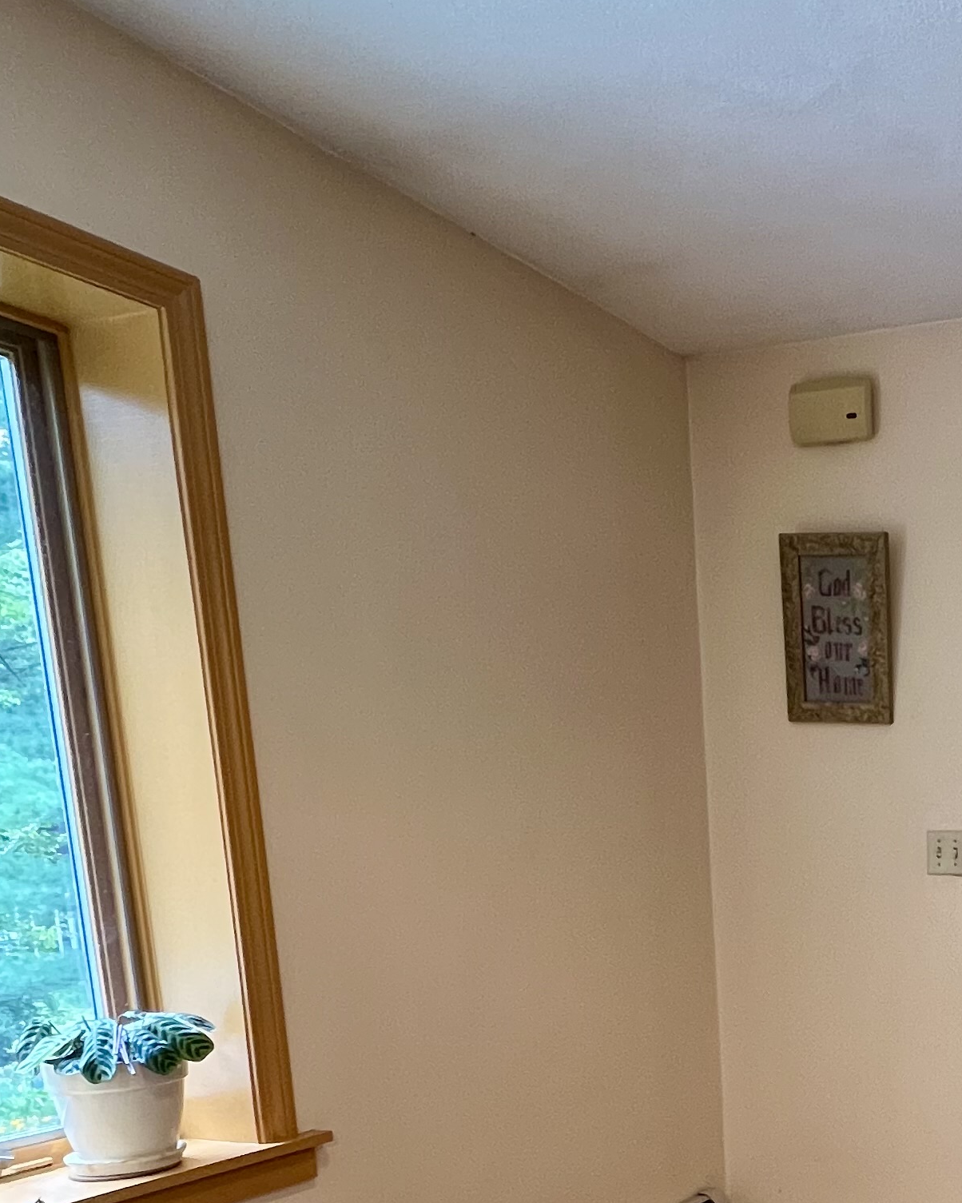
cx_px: 1006
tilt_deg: -10.5
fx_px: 1210
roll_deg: +0.9
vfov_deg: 47.7
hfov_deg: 37.7
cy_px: 1071
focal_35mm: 34
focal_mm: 1.57
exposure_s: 1/60
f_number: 1.8
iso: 320
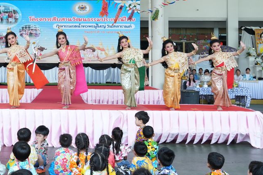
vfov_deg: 22.1
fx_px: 446
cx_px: 60
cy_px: 44
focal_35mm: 61
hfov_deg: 32.2
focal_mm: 26
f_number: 5.6
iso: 500
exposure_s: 1/125
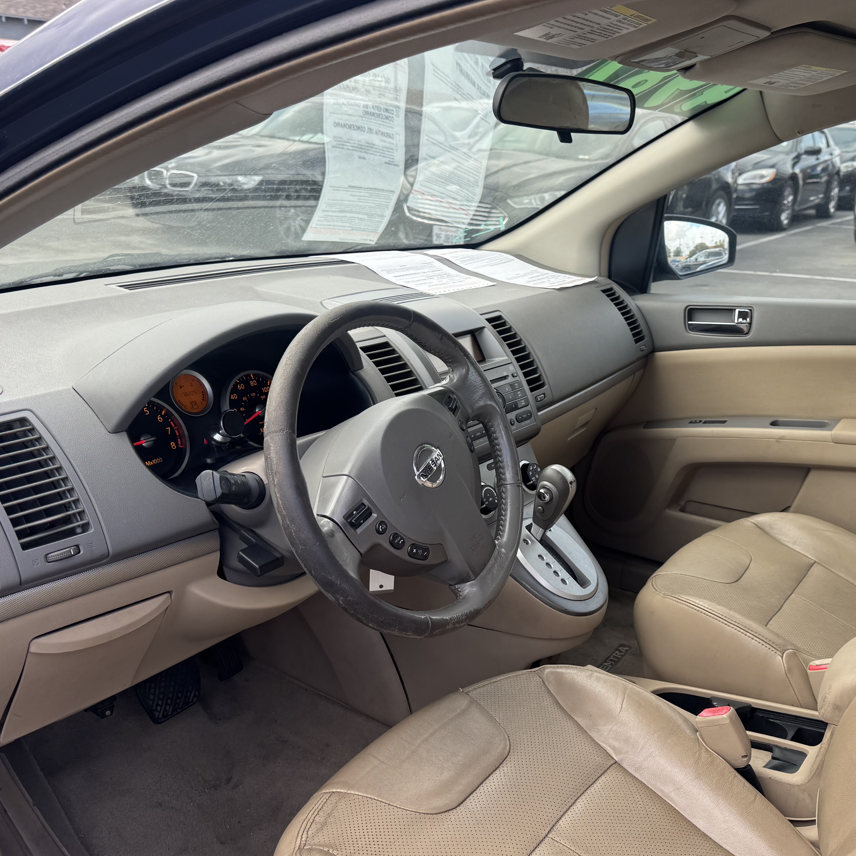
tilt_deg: -21.9
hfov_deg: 48.1
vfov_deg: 48.4
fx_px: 951
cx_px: 520
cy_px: 444
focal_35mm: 34
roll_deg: -3.7
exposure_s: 1/633
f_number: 1.78
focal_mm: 6.76
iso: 80
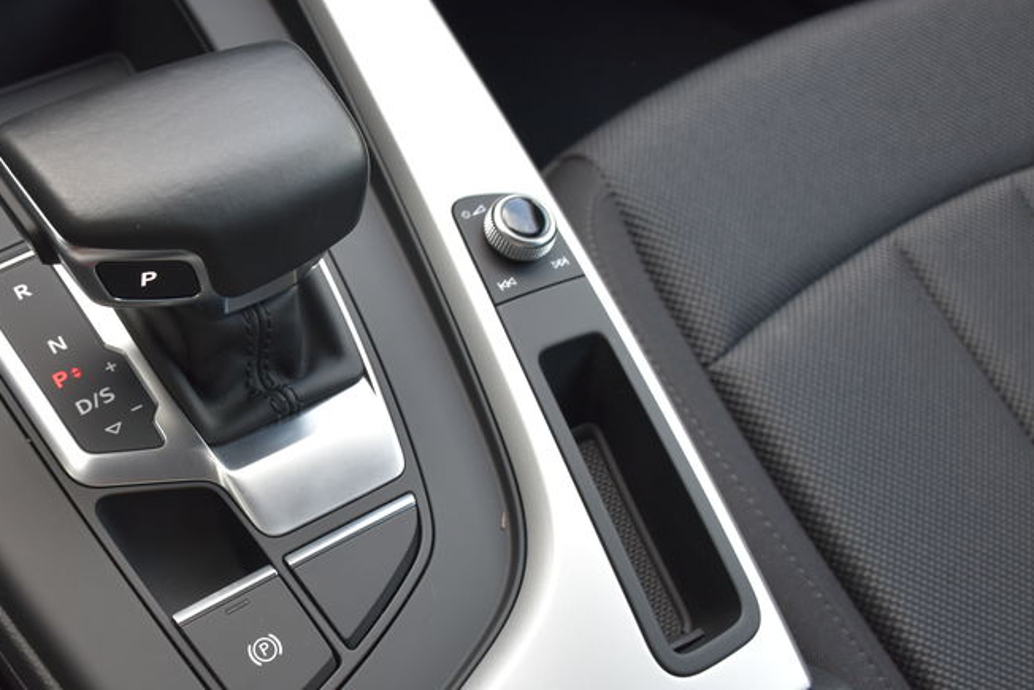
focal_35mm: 46
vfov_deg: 29.3
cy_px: 331
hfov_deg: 41.7
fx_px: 1321
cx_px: 287
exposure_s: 1/80
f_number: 4.5
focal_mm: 20
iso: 400
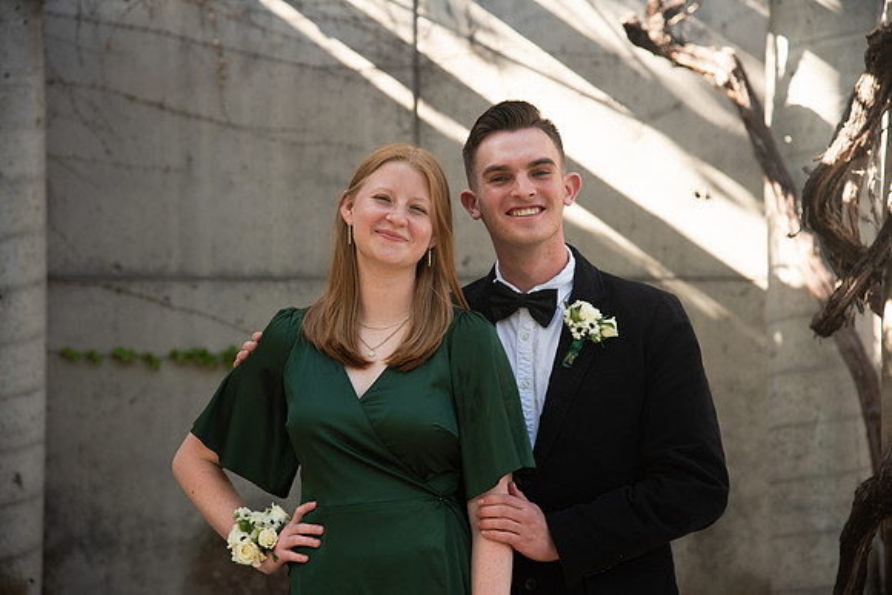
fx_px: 2429
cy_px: 298
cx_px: 446
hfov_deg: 20.8
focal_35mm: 98
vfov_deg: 14.0
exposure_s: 1/200
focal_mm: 98
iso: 400
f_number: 5
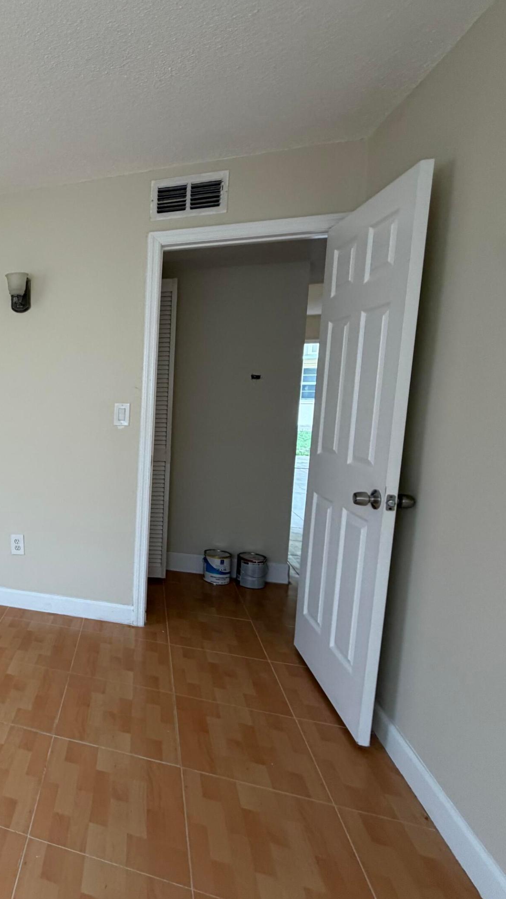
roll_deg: +1.0
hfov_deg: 42.7
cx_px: -44
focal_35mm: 21
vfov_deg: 83.8
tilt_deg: -6.2
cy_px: 448
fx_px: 501
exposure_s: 1/120
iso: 200
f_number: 2.2
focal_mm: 2.22
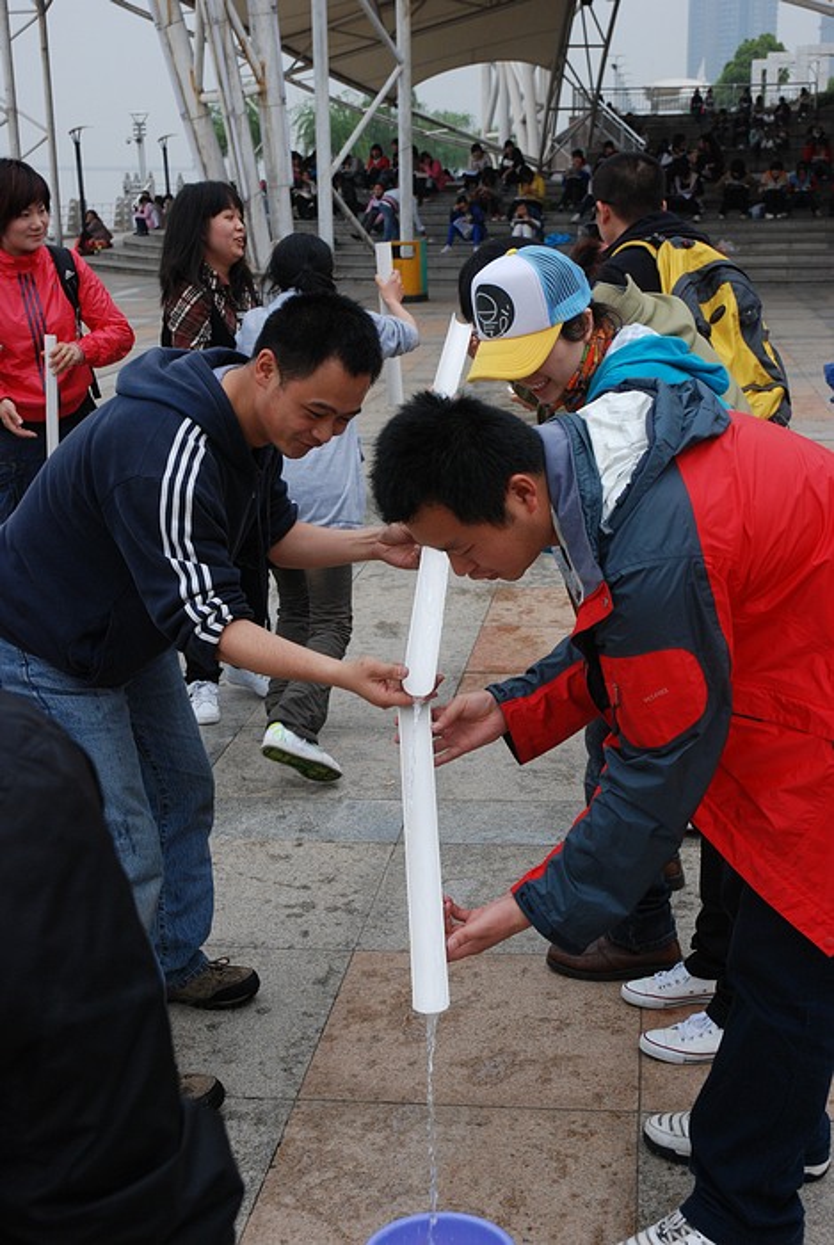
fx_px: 1766
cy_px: 622
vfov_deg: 38.8
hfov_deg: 26.6
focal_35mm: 51
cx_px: 417
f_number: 7.1
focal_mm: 34
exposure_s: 1/320
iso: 400
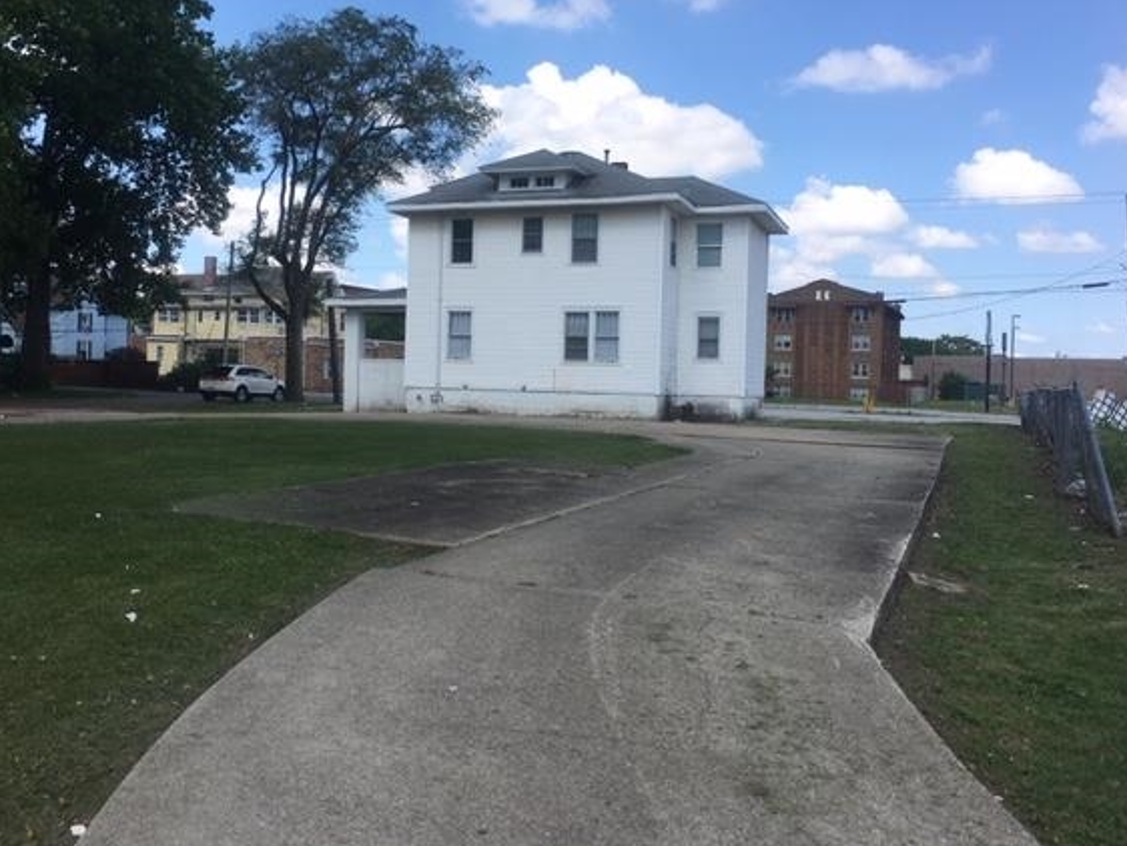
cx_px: 507
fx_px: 1075
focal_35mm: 33
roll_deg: -1.1
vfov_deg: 42.9
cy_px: 381
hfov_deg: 55.2
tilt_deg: +1.3
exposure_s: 1/1304
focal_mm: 4.15
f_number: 2.2
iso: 25
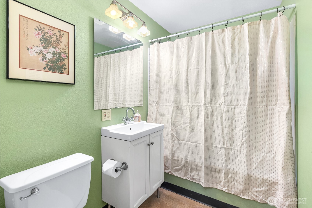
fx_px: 139
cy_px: 104
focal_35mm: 16
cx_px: 156
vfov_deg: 73.8
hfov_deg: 96.7
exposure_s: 1/200
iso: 400
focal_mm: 16
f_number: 7.1
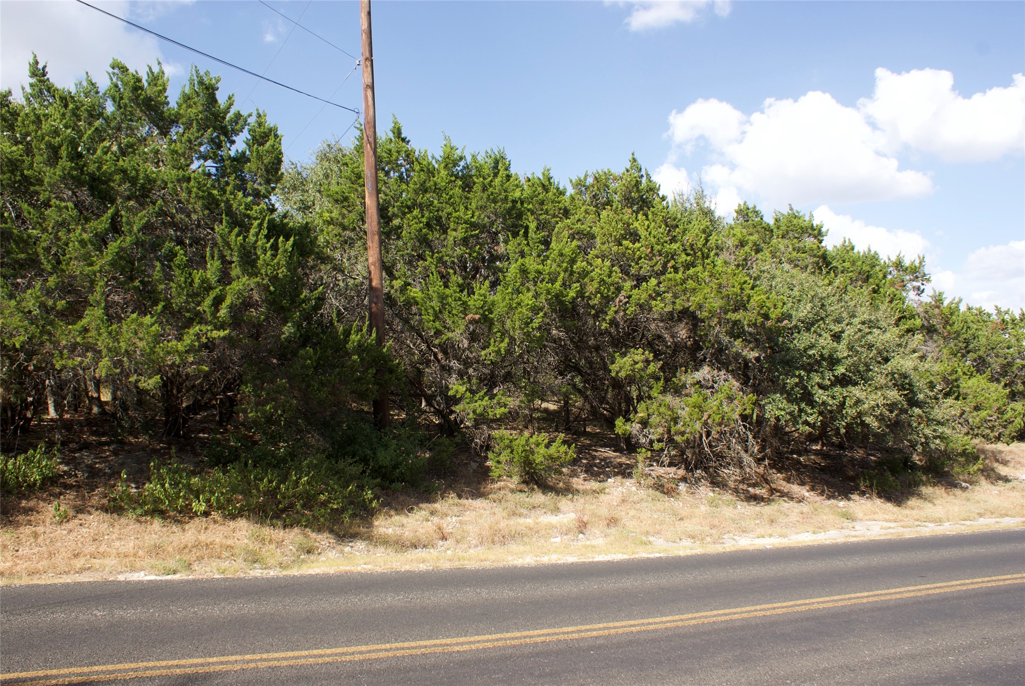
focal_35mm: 27
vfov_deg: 48.0
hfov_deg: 67.3
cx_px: 512
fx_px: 770
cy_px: 343
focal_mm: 18
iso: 100
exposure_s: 1/80
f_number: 10
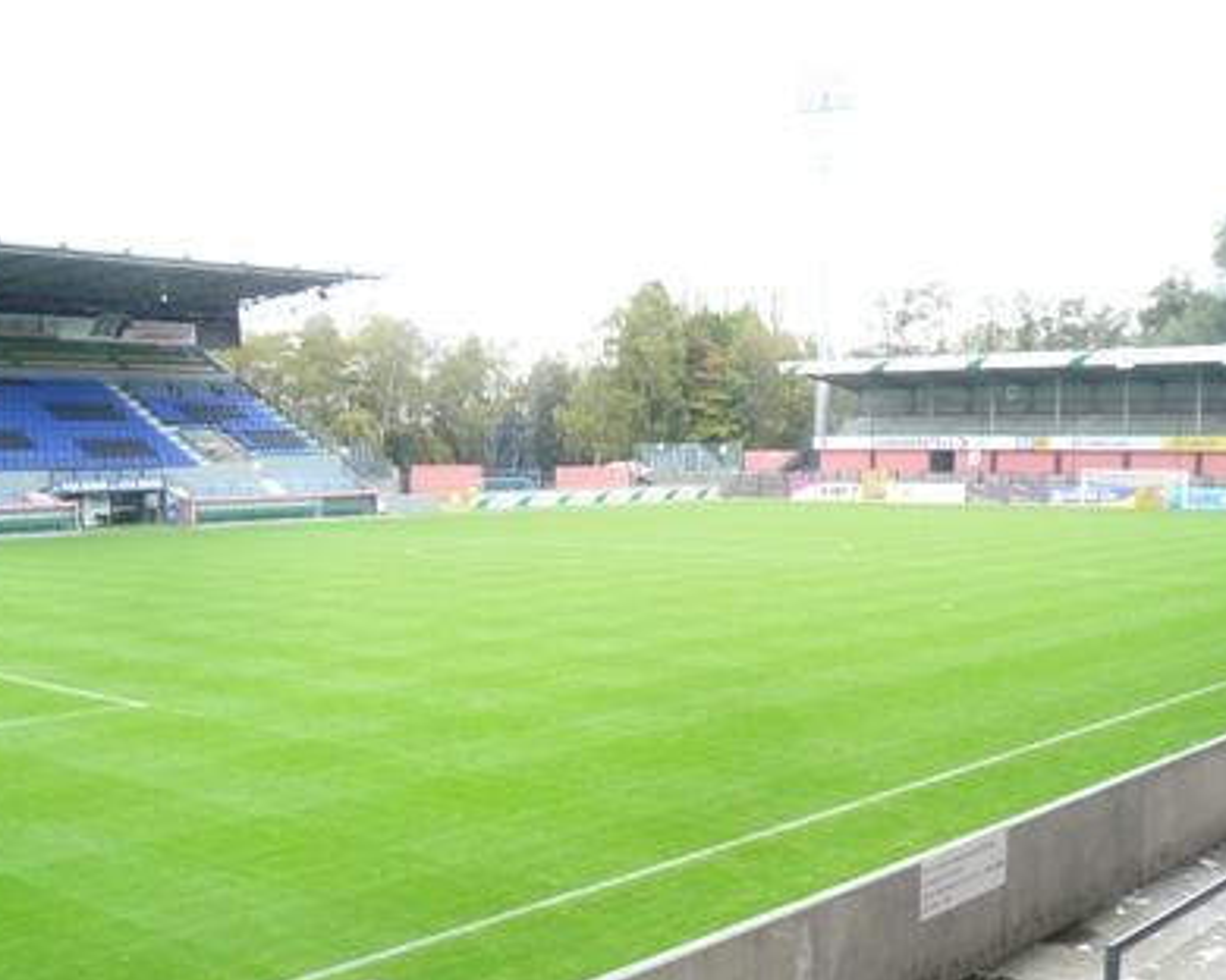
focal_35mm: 42
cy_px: 691
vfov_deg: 35.2
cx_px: 644
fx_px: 1524
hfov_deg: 43.8
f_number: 2.8
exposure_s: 1/60
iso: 100
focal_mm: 4.6
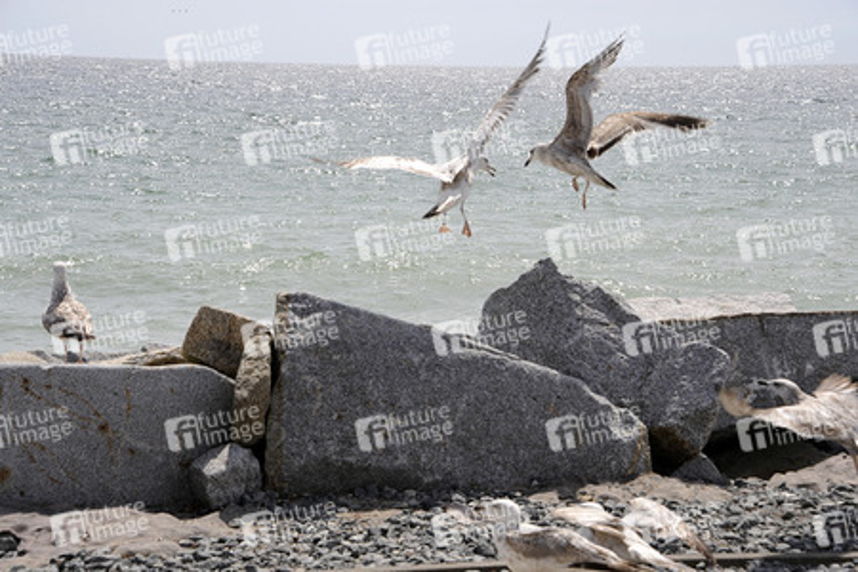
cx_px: 429
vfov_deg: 13.7
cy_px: 286
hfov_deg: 20.4
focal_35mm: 100
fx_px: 2383
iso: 250
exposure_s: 1/400
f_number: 11
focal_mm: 100
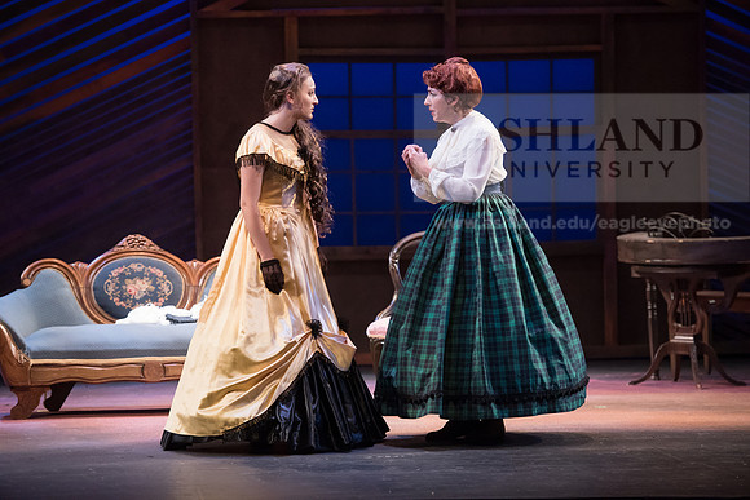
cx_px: 375
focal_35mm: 140
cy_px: 250
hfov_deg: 14.7
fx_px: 2917
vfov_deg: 9.8
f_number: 3.5
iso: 3200
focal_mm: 140
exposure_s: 1/400
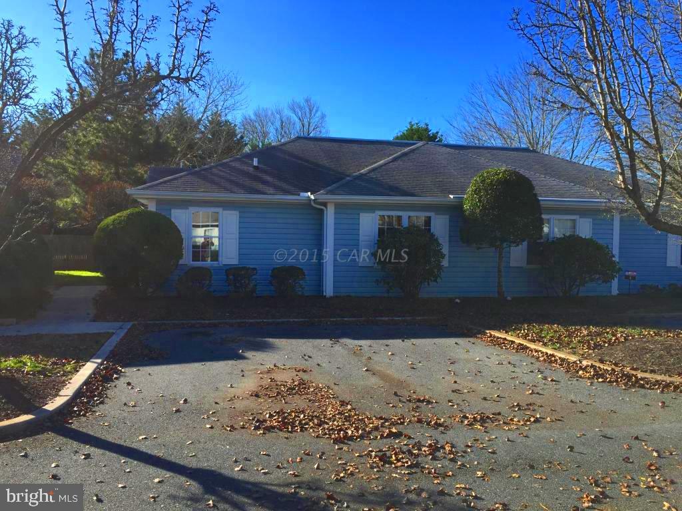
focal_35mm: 29
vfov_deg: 48.2
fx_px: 571
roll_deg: -1.6
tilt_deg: -0.2
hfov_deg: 61.7
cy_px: 256
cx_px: 341
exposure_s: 1/1464
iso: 32
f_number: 2.2
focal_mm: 4.15
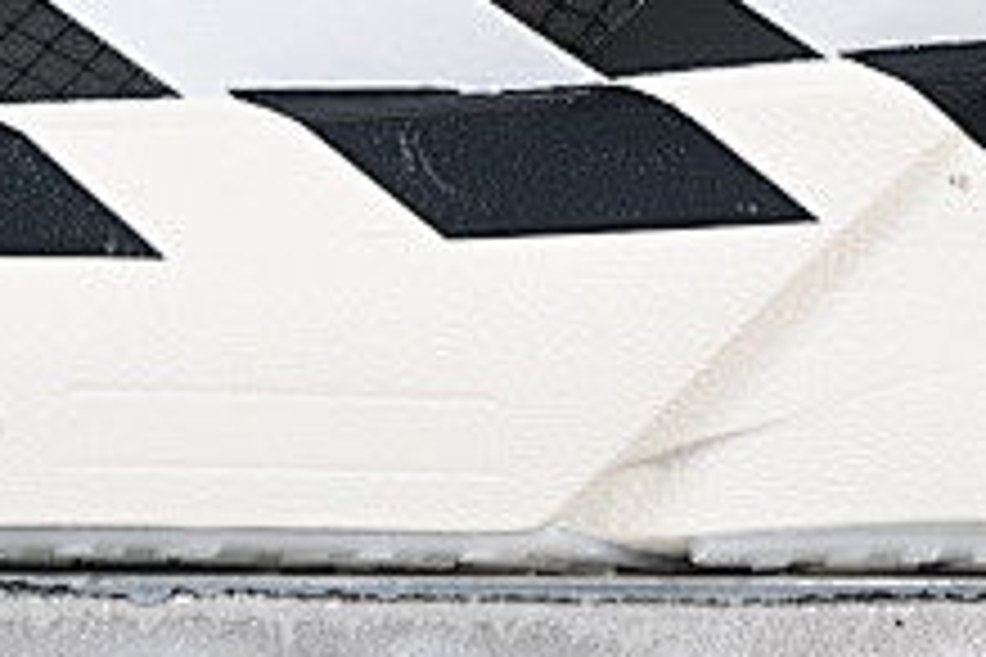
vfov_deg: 3.7
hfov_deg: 5.6
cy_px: -432
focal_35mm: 370
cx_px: 311
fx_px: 10133
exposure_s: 1/80
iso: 160
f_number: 7.1
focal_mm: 50
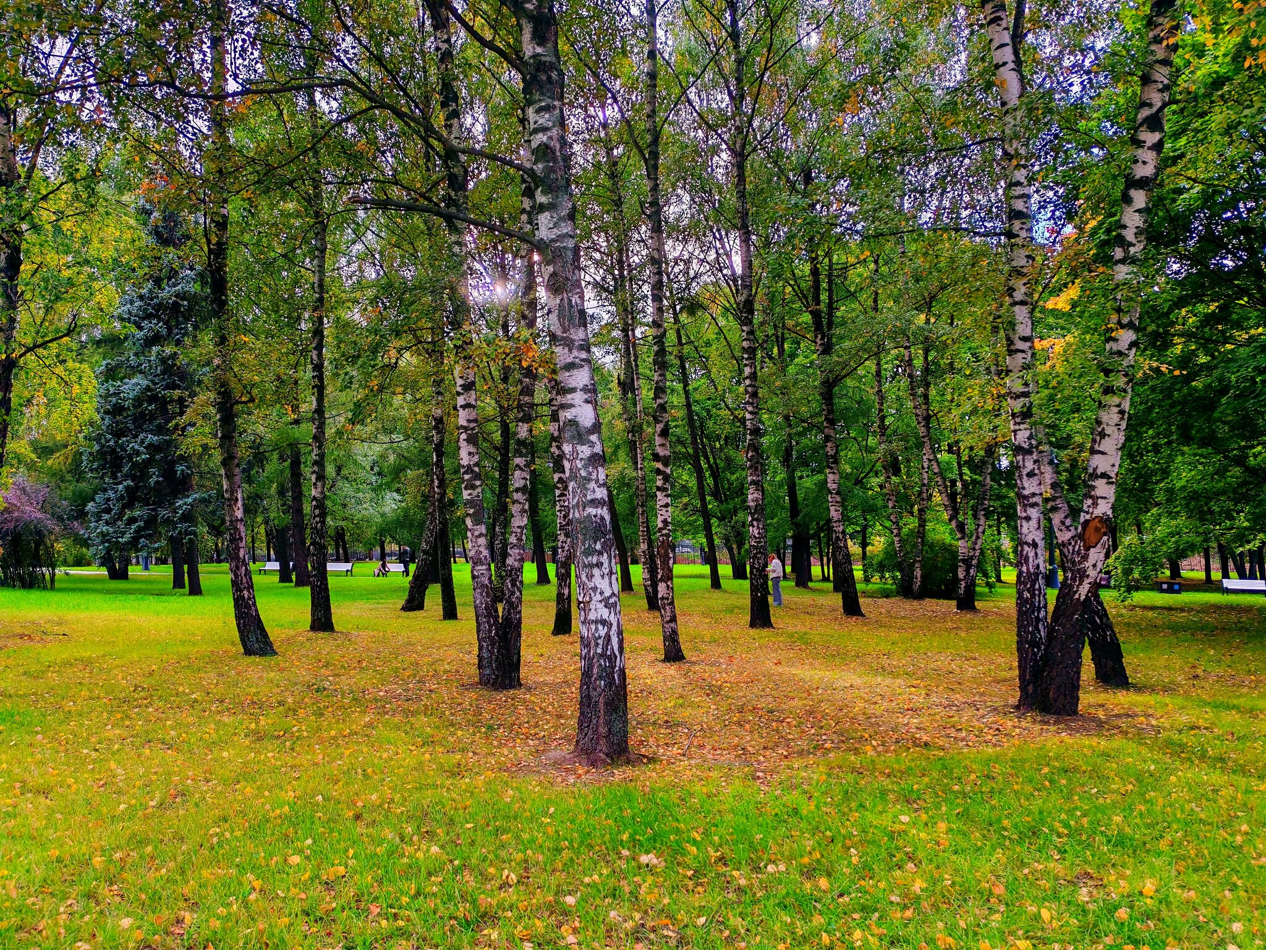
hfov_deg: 65.3
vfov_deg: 51.4
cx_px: 633
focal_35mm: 27
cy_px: 475
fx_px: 988
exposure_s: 1/470
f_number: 1.95
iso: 50
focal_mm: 5.52
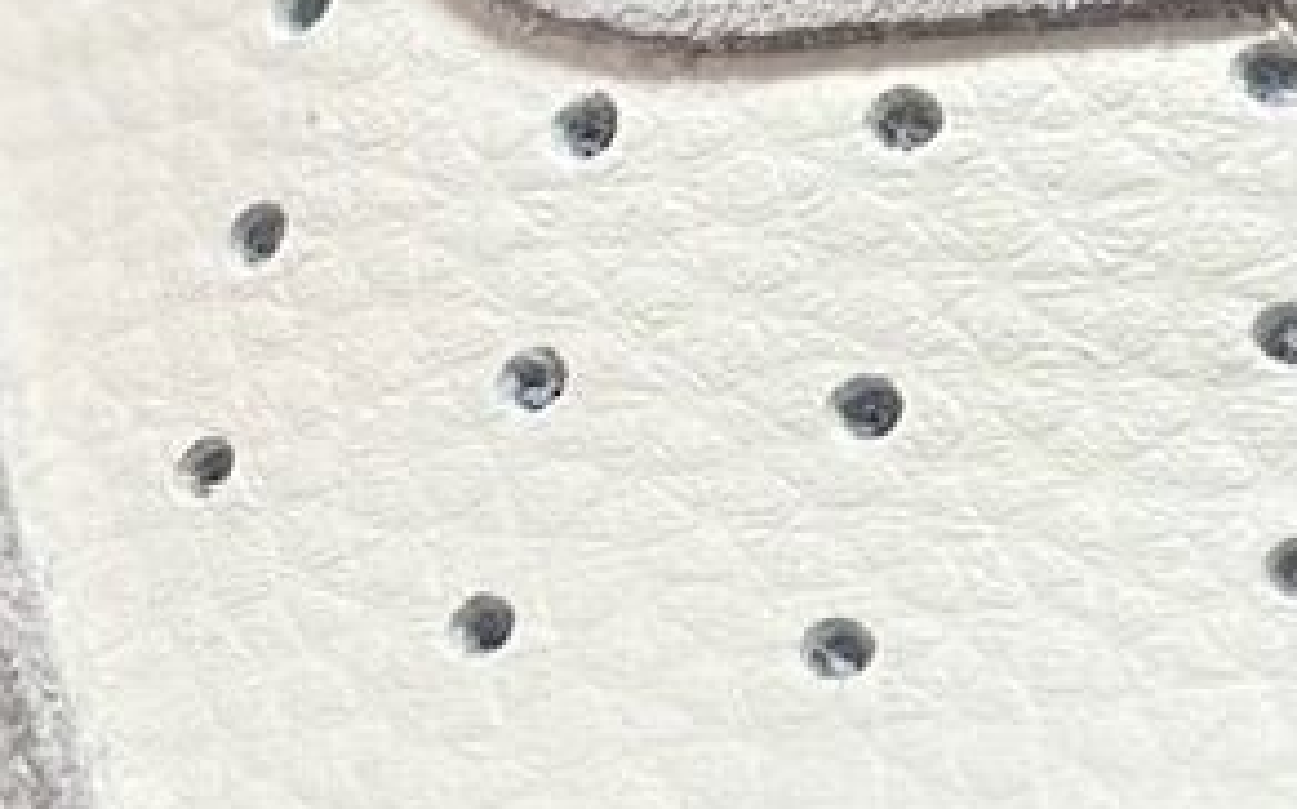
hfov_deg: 5.9
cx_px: 1333
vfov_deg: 3.6
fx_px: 12609
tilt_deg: -57.5
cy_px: -662
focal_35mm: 357
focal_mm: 6.86
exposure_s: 1/1613
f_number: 1.78
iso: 80
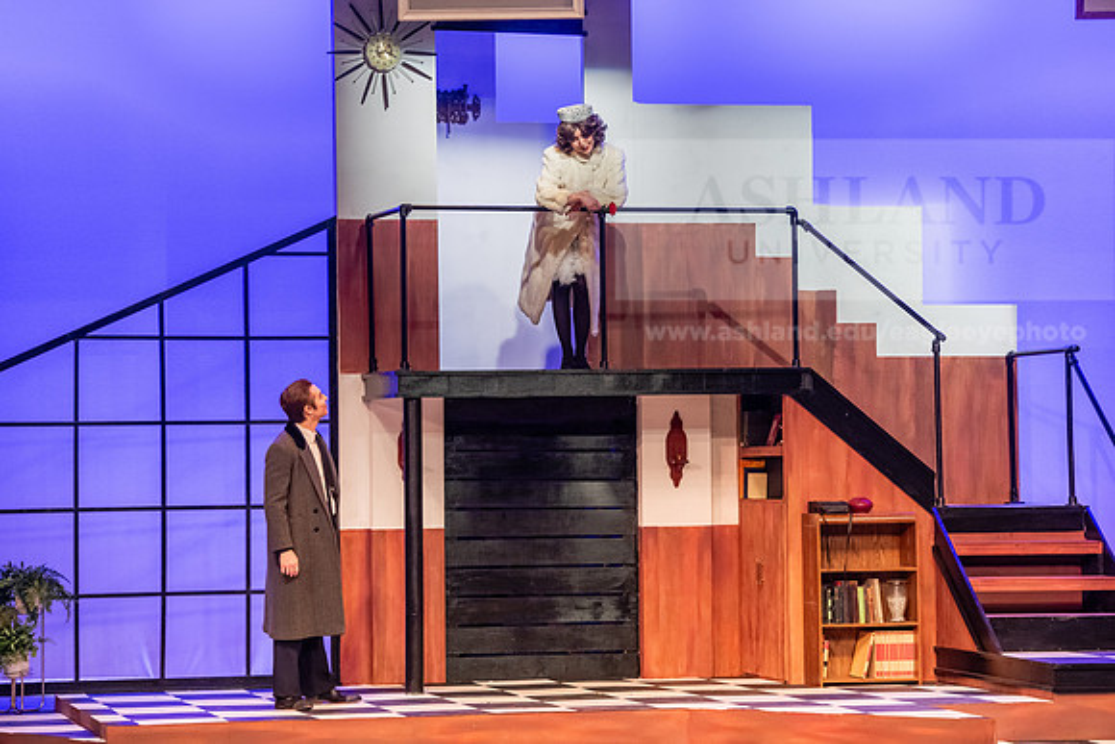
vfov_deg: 12.2
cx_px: 558
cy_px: 372
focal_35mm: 112
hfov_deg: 18.3
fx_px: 3470
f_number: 3.5
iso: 3200
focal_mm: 112
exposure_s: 1/200
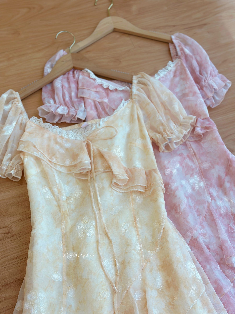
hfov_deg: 30.3
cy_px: 157
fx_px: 434
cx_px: 118
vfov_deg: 39.7
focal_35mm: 48
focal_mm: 6.86
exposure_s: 1/100
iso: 64
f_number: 1.78
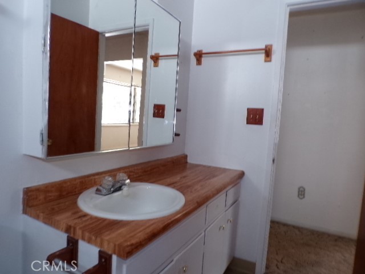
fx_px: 253
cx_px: 182
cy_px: 137
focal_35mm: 24
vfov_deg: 56.8
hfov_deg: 71.6
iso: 200
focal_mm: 4.3
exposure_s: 1/30
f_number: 3
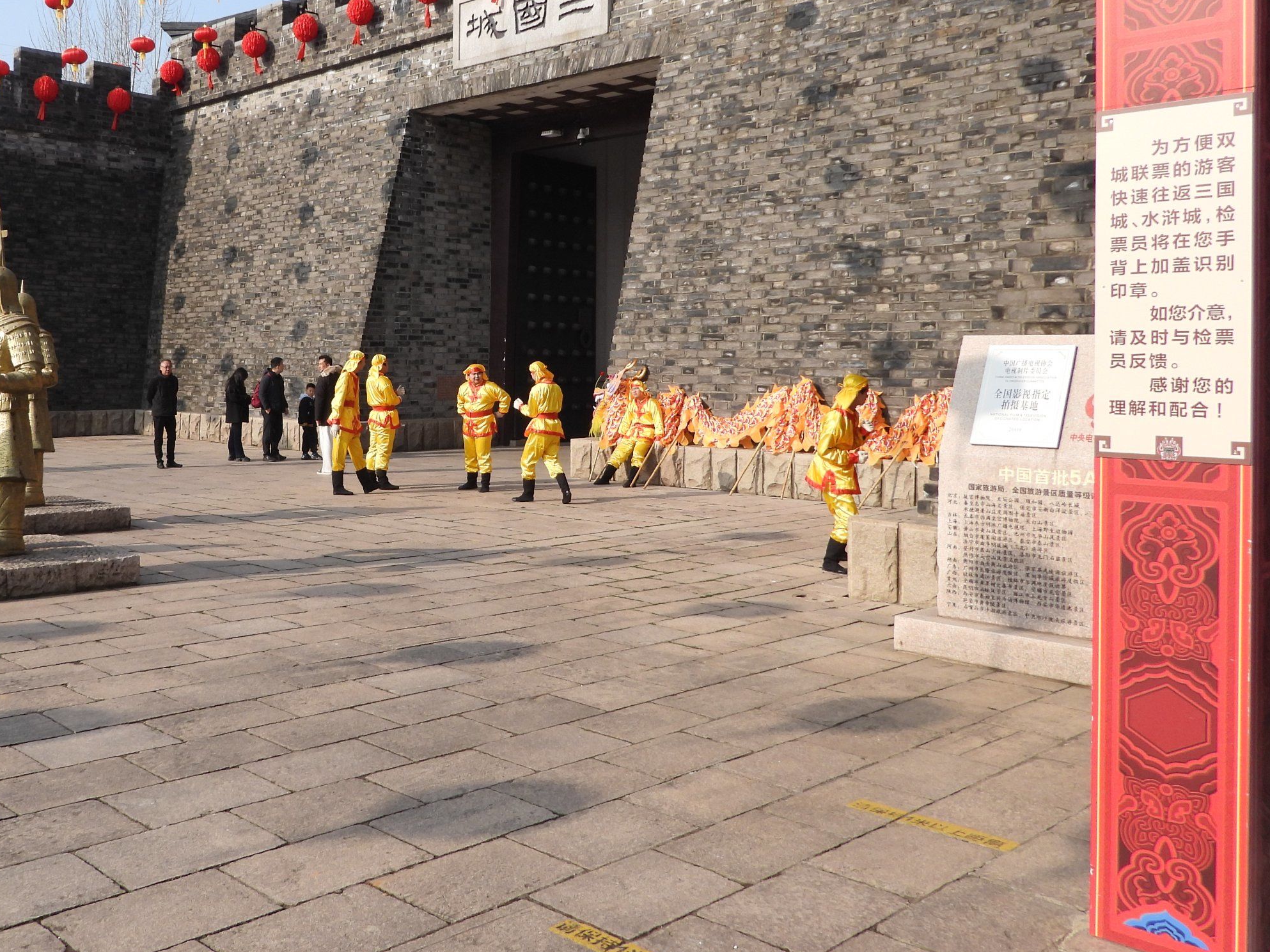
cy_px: 363
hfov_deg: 54.4
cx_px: 438
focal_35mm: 33
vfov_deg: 42.6
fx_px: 1211
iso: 100
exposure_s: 1/1250
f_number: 2.8
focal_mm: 4.3
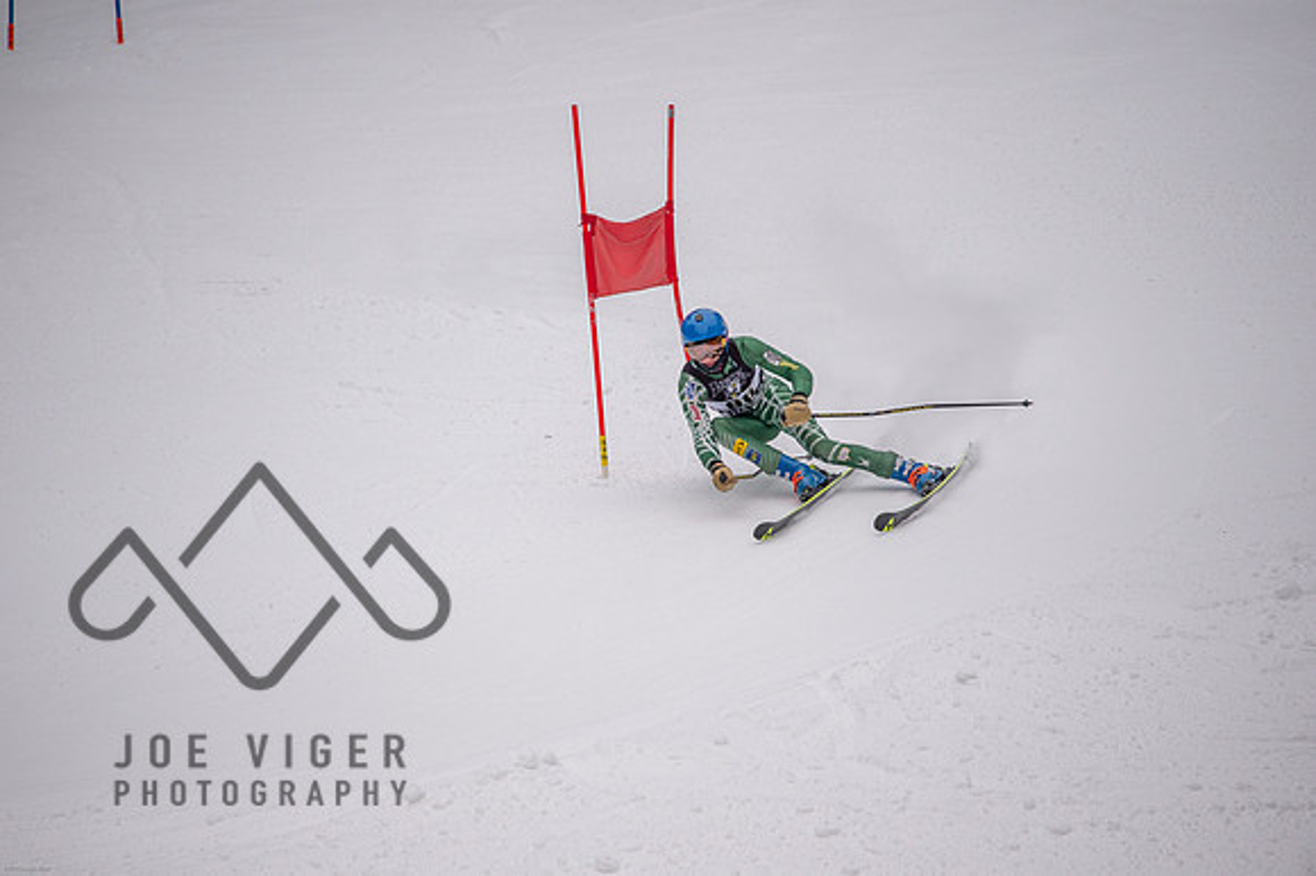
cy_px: 438
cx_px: 658
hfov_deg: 4.1
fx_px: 18267
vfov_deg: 2.7
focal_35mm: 500
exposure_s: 1/5000
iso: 2000
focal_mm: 500
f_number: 6.3
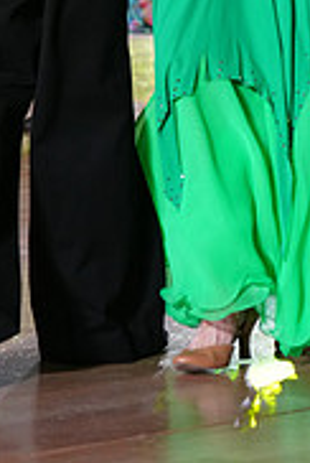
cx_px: 156
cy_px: -181
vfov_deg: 6.1
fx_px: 4298
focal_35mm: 334
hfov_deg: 4.1
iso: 2000
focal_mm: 105
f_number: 4
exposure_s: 1/320
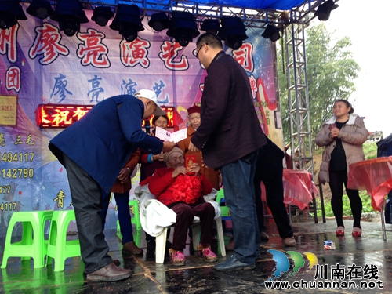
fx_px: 374
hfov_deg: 55.4
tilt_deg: +8.9
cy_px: 147
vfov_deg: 42.9
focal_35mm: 33
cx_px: 196
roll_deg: -1.9
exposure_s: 1/30
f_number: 2.4
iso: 50
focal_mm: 4.12
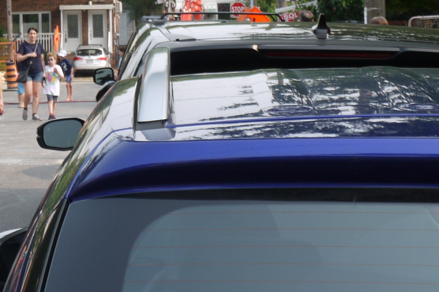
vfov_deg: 6.6
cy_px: 120
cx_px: -185
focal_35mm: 208
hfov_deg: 9.7
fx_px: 2536
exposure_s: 1/50
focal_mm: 35
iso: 125
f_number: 14
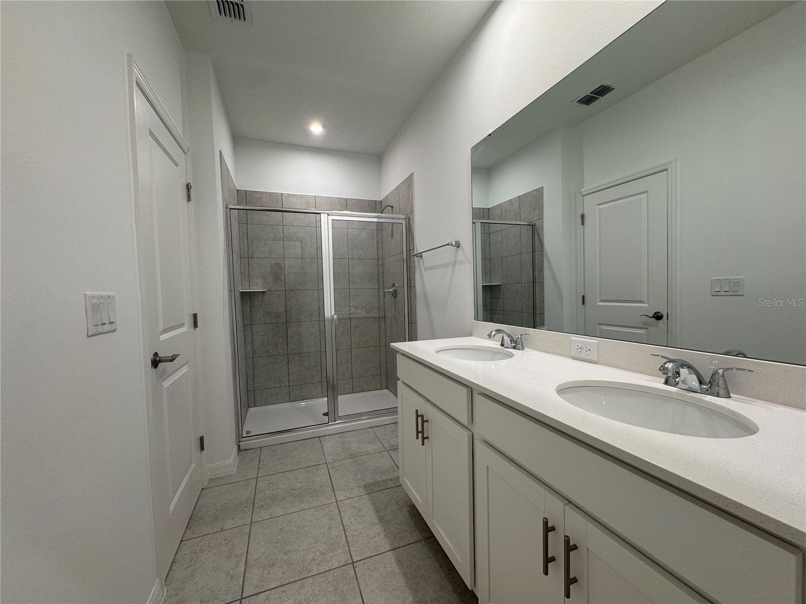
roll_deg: +1.6
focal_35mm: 14
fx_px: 326
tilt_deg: -2.2
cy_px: 302
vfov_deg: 85.7
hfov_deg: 102.1
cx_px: 403
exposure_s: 1/120
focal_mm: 2.22
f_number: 2.2
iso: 125
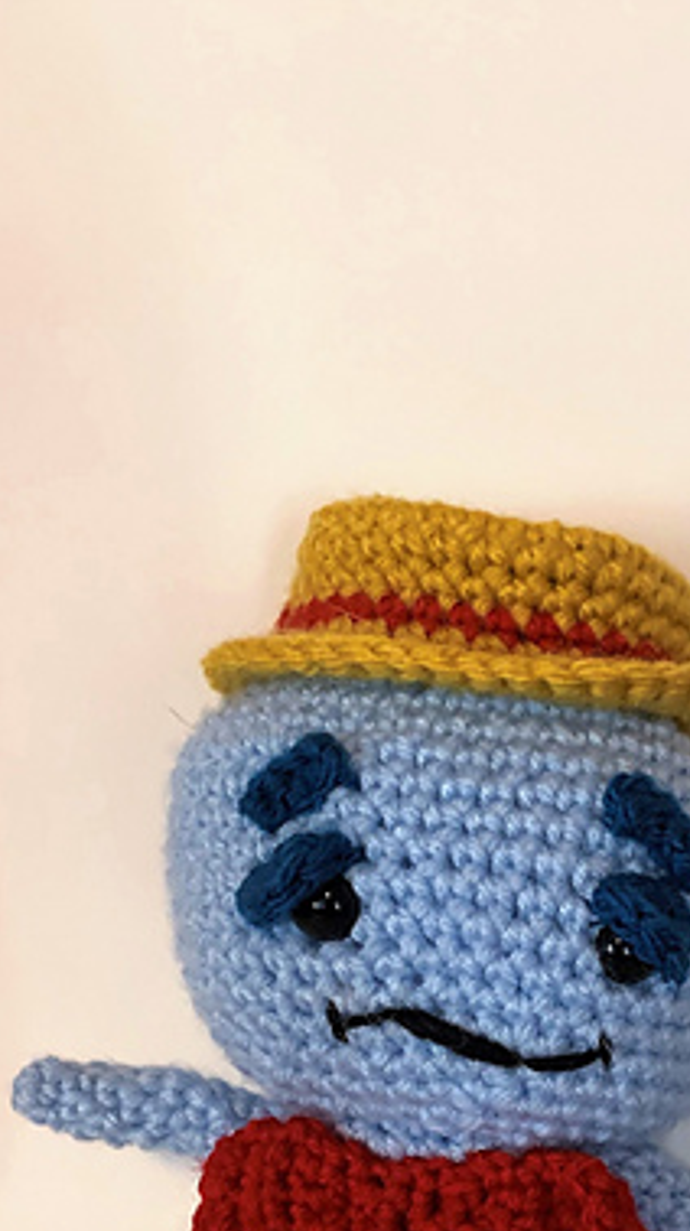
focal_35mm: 48
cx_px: 534
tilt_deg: -21.6
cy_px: 1039
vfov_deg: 40.6
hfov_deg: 24.5
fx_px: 1565
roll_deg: -0.6
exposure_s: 1/40
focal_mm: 4.25
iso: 400
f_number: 1.8
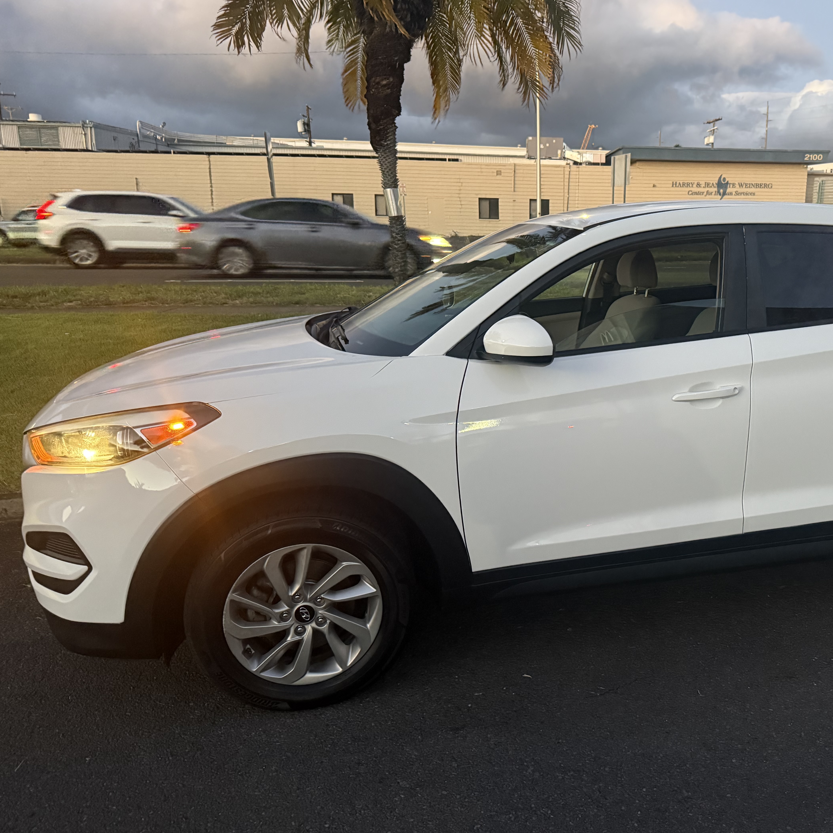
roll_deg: -0.3
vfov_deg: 55.6
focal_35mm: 29
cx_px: 567
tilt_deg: -12.3
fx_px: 790
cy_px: 407
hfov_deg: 54.3
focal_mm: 6.76
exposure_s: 1/41
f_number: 1.78
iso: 800
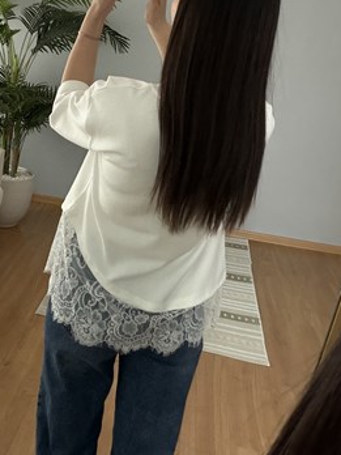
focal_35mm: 46
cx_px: 105
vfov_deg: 41.0
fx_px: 604
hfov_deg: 31.2
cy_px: 176
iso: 320
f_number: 1.9
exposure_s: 1/25
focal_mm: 2.71
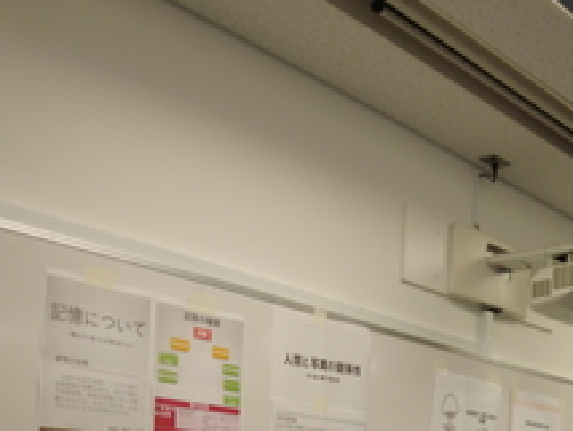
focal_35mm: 56
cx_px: 436
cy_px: 487
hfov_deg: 33.6
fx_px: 928
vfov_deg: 24.2
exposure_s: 1/60
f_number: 1.8
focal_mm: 4.4
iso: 100
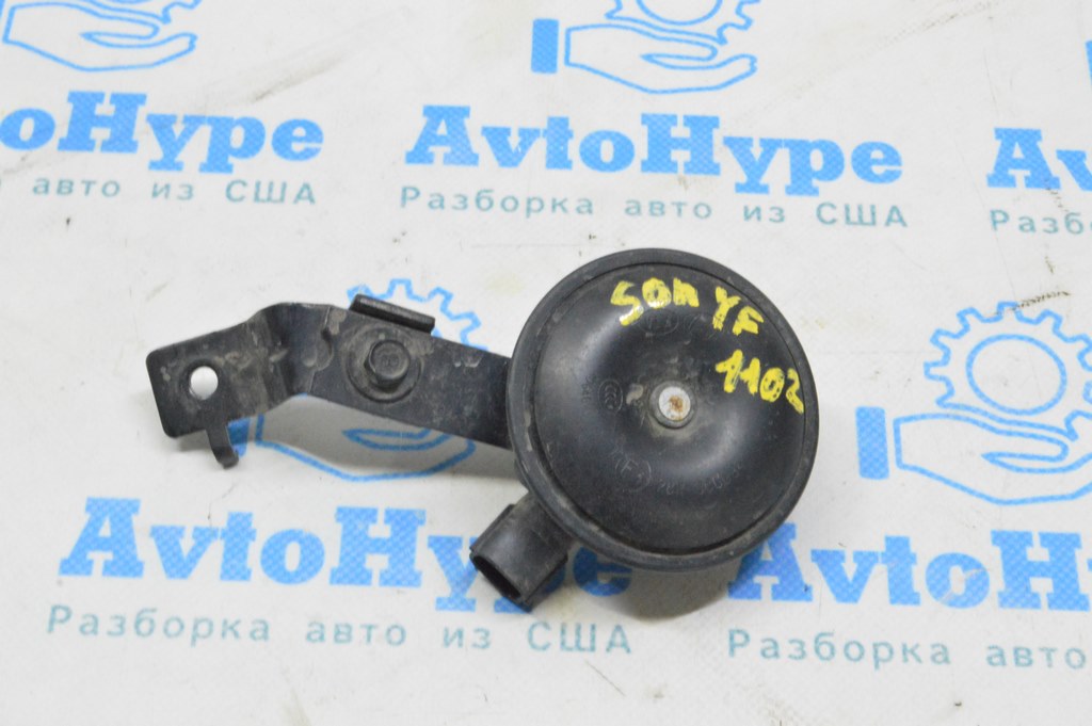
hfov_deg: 28.1
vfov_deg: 18.9
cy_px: 363
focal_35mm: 72
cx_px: 546
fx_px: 2182
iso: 6400
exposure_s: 1/15
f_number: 20
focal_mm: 48
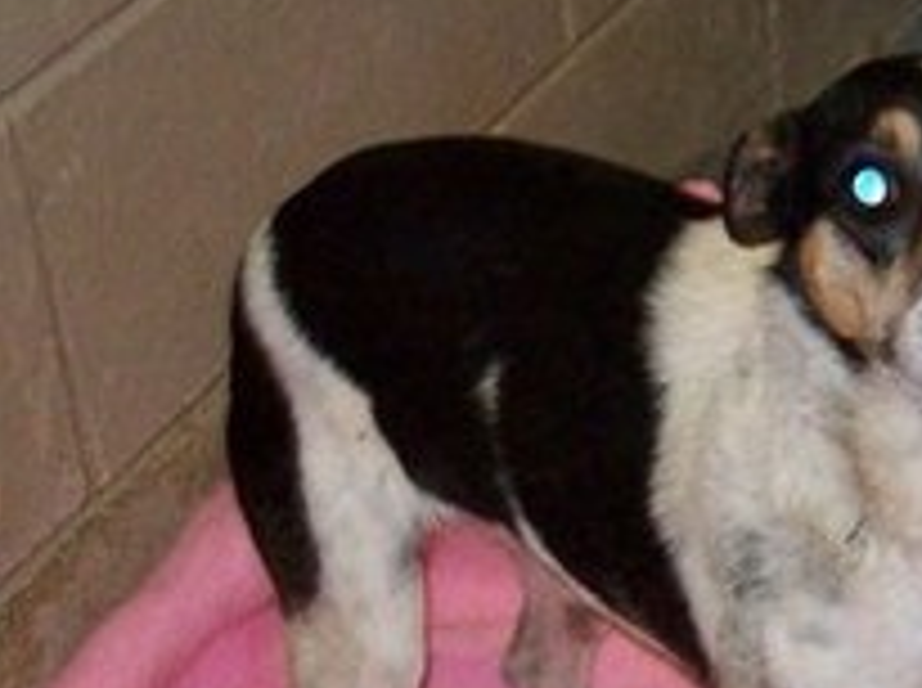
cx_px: 1075
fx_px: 3589
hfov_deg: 14.2
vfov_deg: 10.9
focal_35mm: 135
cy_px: 411
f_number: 2.7
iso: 200
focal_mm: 6
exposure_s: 1/64
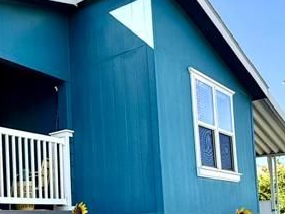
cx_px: 52
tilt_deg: +4.5
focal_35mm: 51
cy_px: 193
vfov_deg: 27.5
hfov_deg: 36.1
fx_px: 420
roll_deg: +1.6
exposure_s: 1/569
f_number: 2.2
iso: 50
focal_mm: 2.22
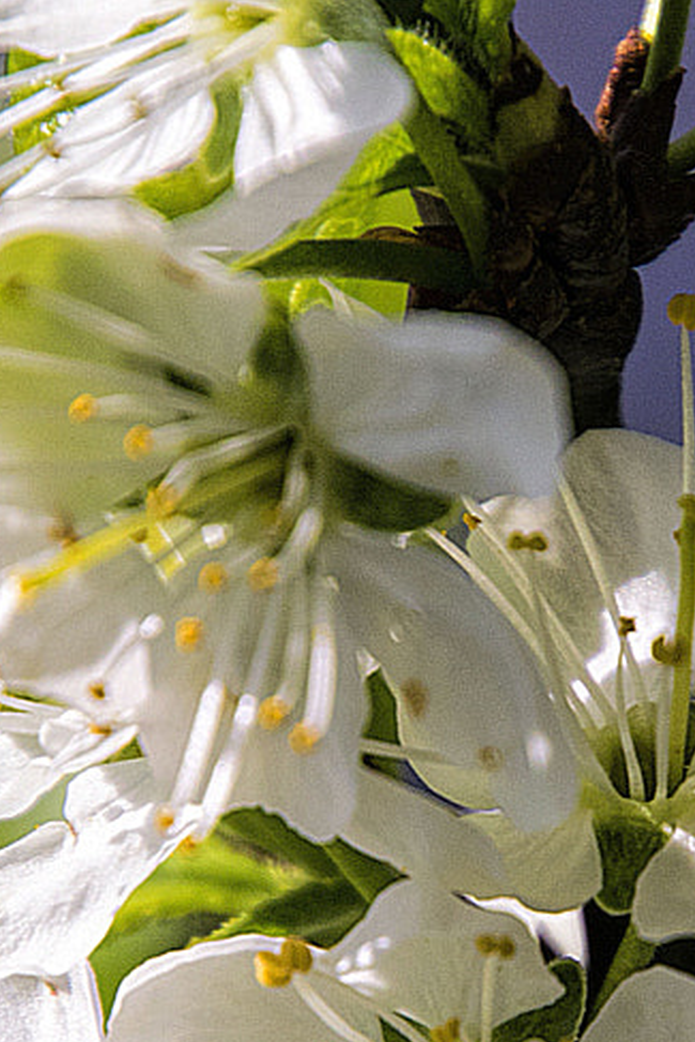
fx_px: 42738
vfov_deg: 1.4
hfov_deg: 0.9
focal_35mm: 1477
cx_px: 355
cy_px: 783
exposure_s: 1/640
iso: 200
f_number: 8
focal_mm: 300
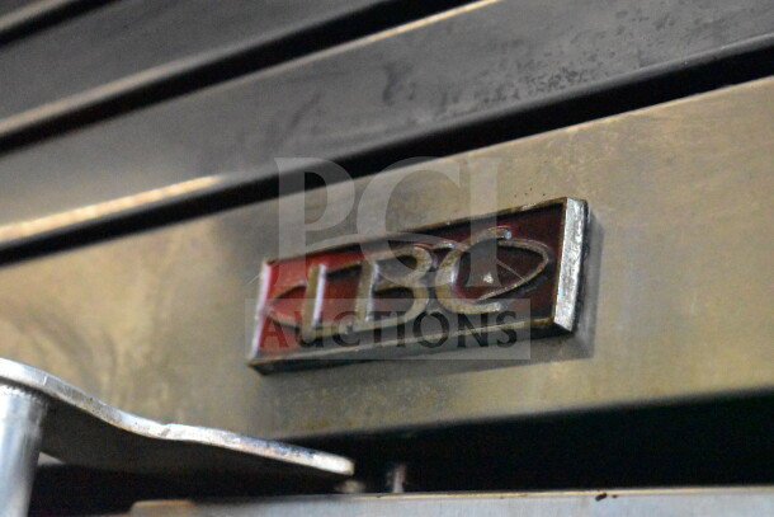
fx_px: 1774
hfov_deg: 24.6
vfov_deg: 16.6
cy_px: 258
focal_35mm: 82
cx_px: 387
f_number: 5.6
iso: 25600
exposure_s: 1/3200
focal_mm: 55
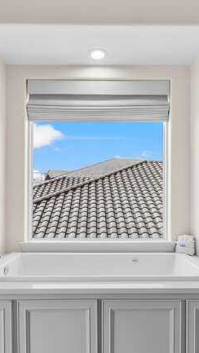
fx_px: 244
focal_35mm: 26
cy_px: 207
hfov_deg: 44.4
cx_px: 100
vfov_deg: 71.3
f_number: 8
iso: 400
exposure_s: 1/13
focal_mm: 14
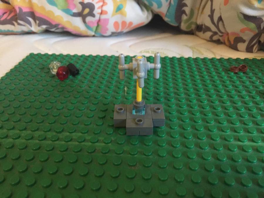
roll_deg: -1.7
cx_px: 132
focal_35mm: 29
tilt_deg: -28.3
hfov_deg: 61.7
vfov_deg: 48.2
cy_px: 99
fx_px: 221
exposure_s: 1/17
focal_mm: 4.15
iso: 250
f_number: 2.2
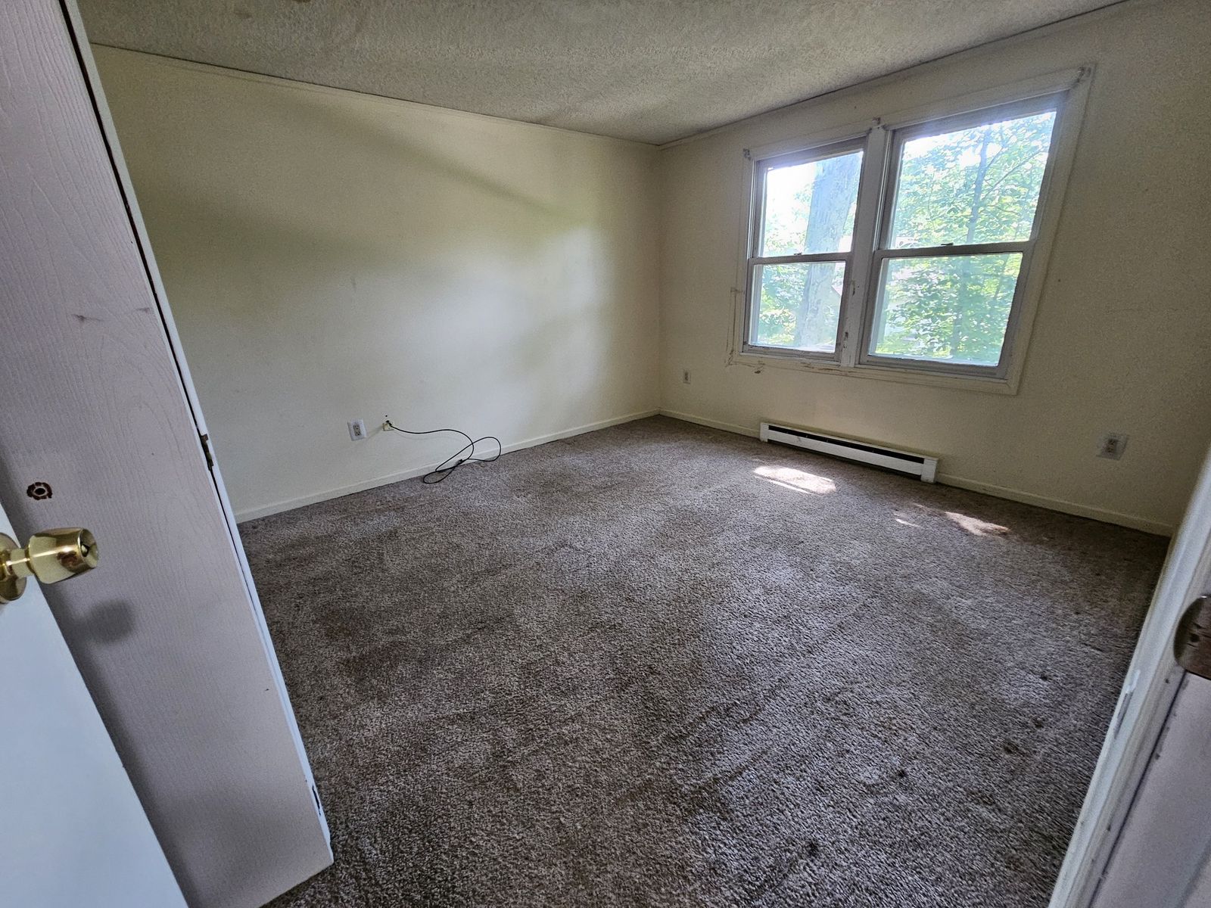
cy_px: 454
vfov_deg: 89.9
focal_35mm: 13
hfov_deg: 106.2
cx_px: 606
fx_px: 455
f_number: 2.2
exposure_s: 1/30
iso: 400
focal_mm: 2.2
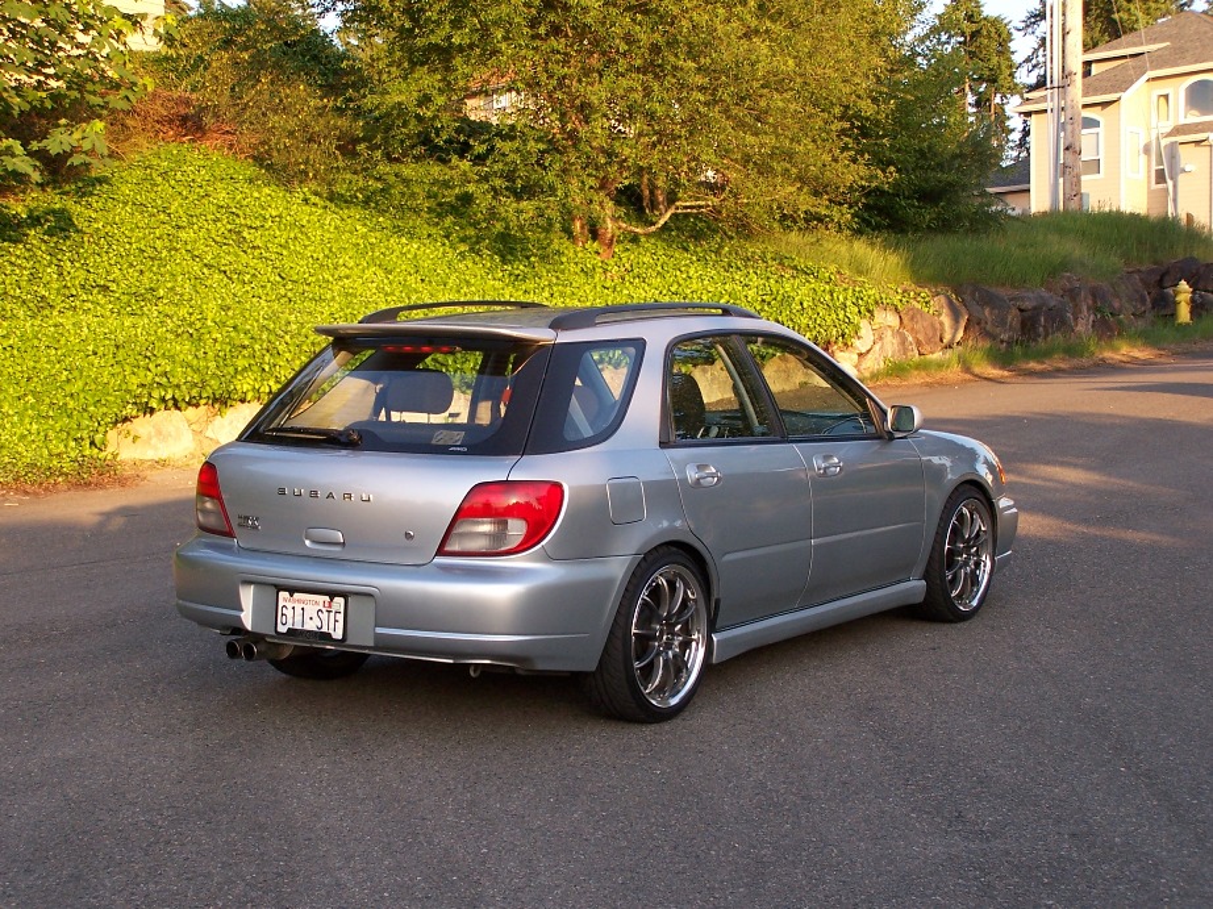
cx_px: 606
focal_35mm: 67
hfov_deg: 29.0
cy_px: 454
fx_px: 2347
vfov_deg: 21.9
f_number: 3.2
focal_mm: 11.1
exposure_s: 1/125
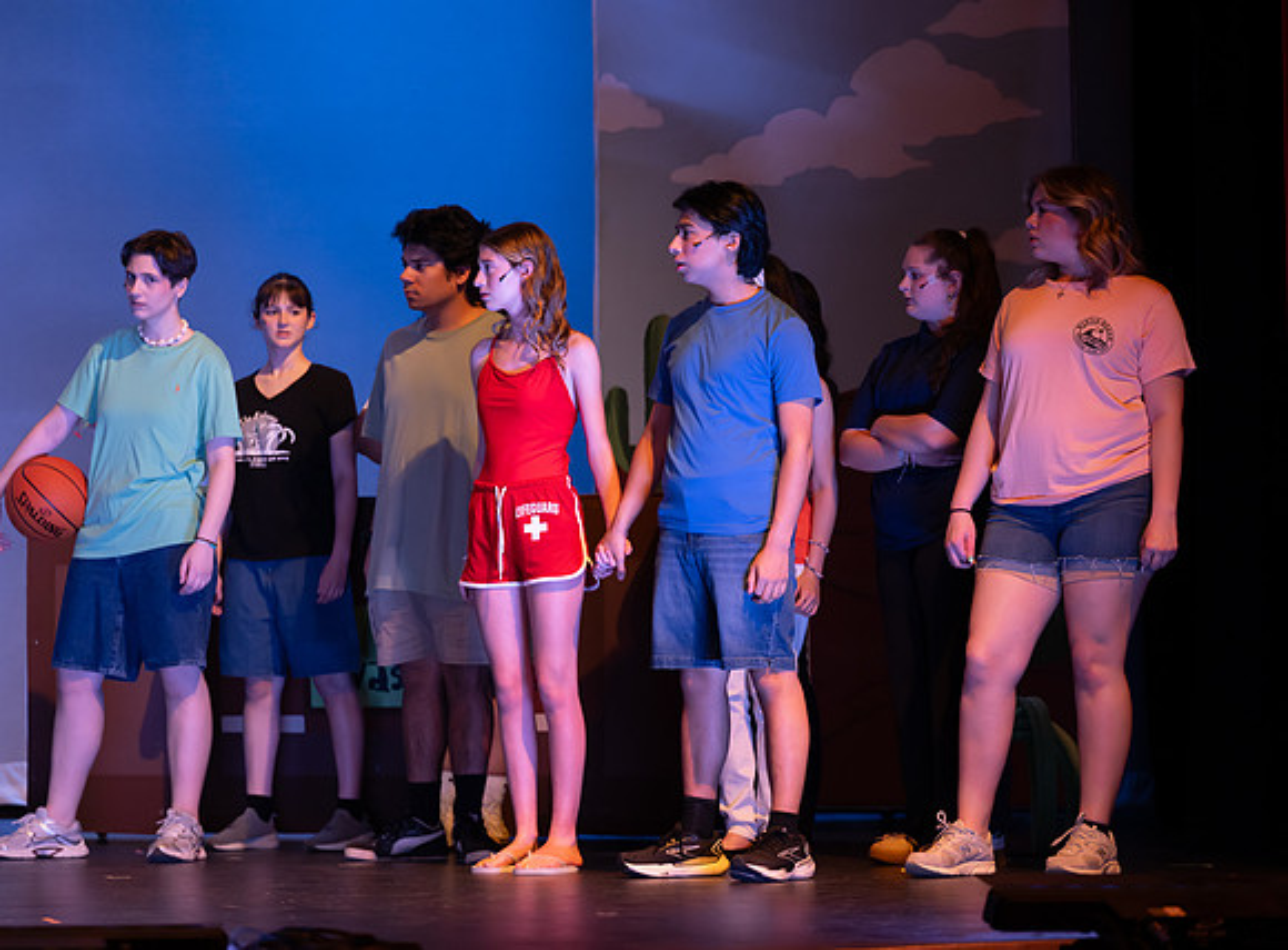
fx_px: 4081
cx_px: 574
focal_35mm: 110
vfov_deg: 13.3
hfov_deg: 17.9
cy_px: 475
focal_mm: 103
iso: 2200
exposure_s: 1/320
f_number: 2.8
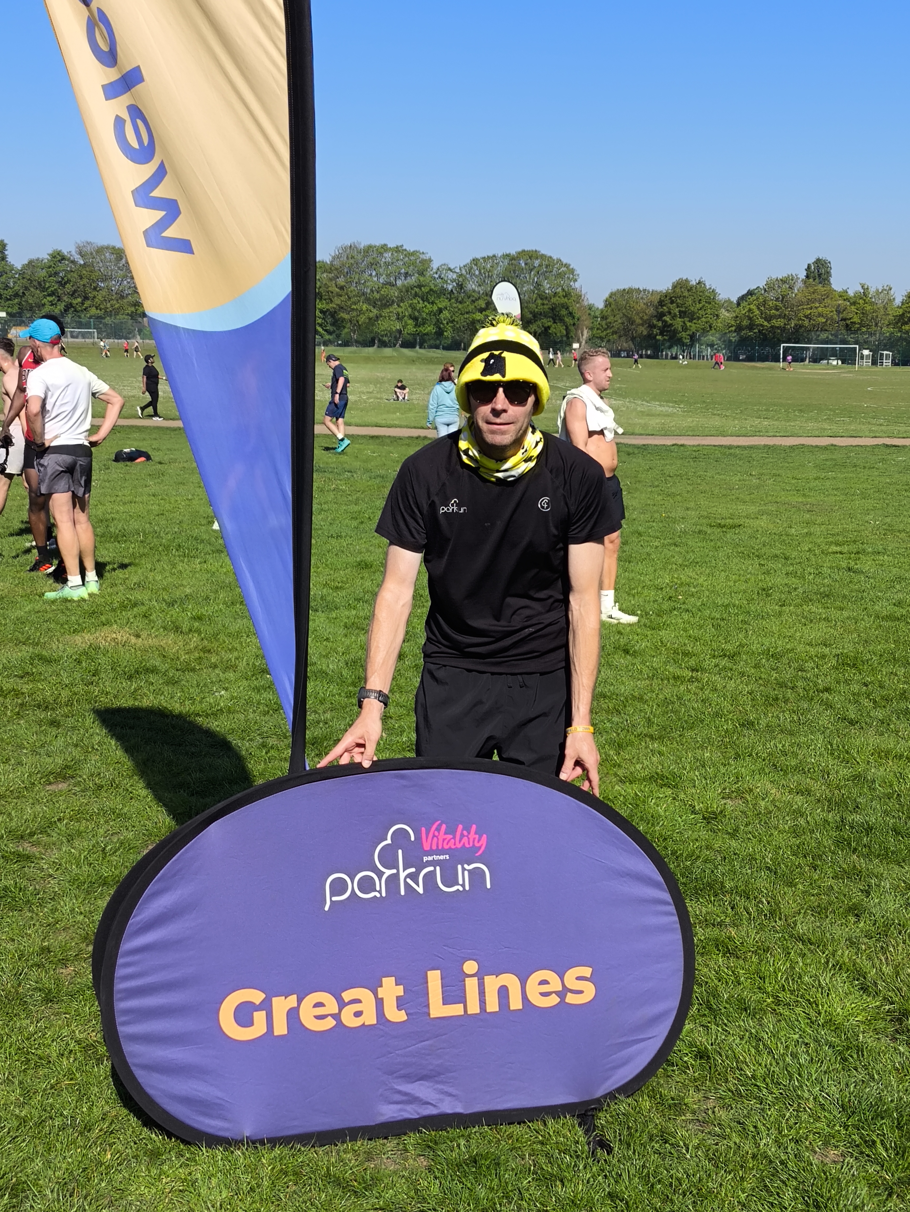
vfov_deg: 41.2
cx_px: 455
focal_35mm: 46
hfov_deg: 31.5
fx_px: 1611
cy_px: 606
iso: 50
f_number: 1.7
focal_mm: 4.71
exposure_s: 1/1442
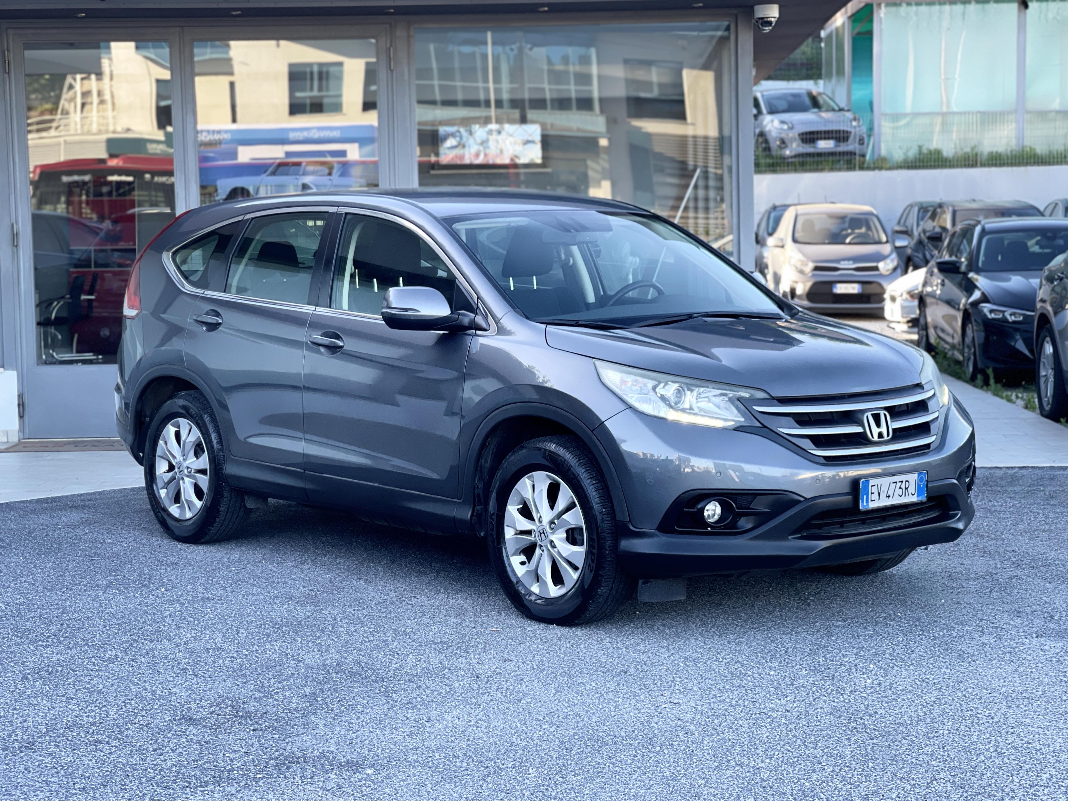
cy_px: 400
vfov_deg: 22.9
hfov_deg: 30.3
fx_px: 1975
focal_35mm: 64
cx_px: 534
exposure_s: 1/121
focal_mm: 7.5
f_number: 2.2
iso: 50
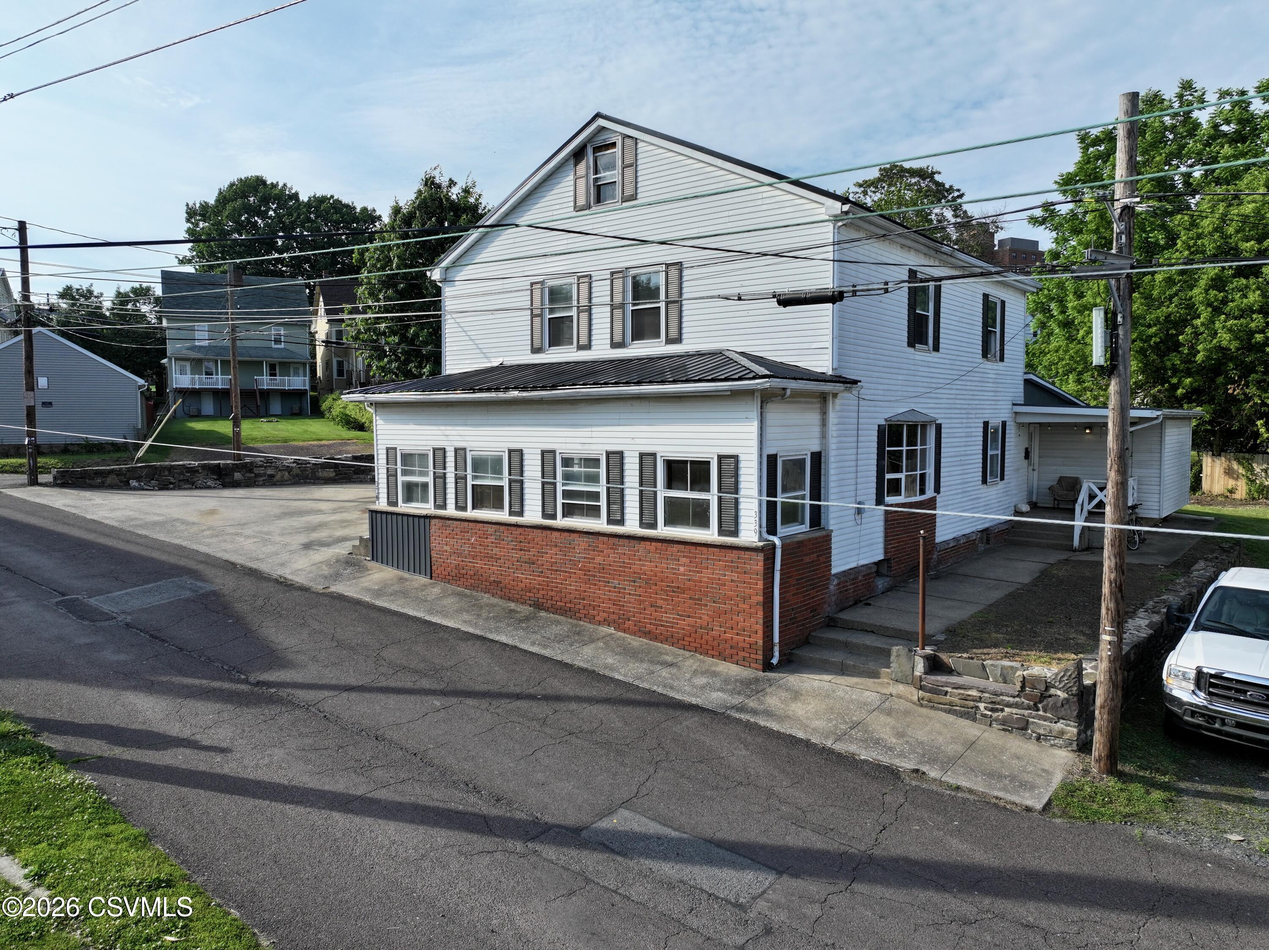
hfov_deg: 71.6
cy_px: 475
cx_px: 634
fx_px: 879
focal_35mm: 24
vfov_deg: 56.8
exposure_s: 1/2000
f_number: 2.8
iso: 200
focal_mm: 12.29
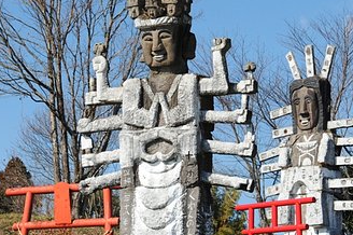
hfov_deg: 16.0
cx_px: 198
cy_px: 90
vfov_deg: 10.7
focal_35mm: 128
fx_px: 1254
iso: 400
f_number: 10
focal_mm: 82
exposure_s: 1/1000
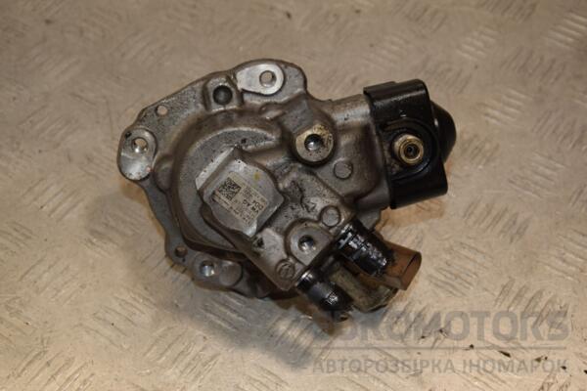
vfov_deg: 20.2
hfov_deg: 29.9
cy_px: 196
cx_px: 294
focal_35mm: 68
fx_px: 1101
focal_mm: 45
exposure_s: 1/200
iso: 800
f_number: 7.1
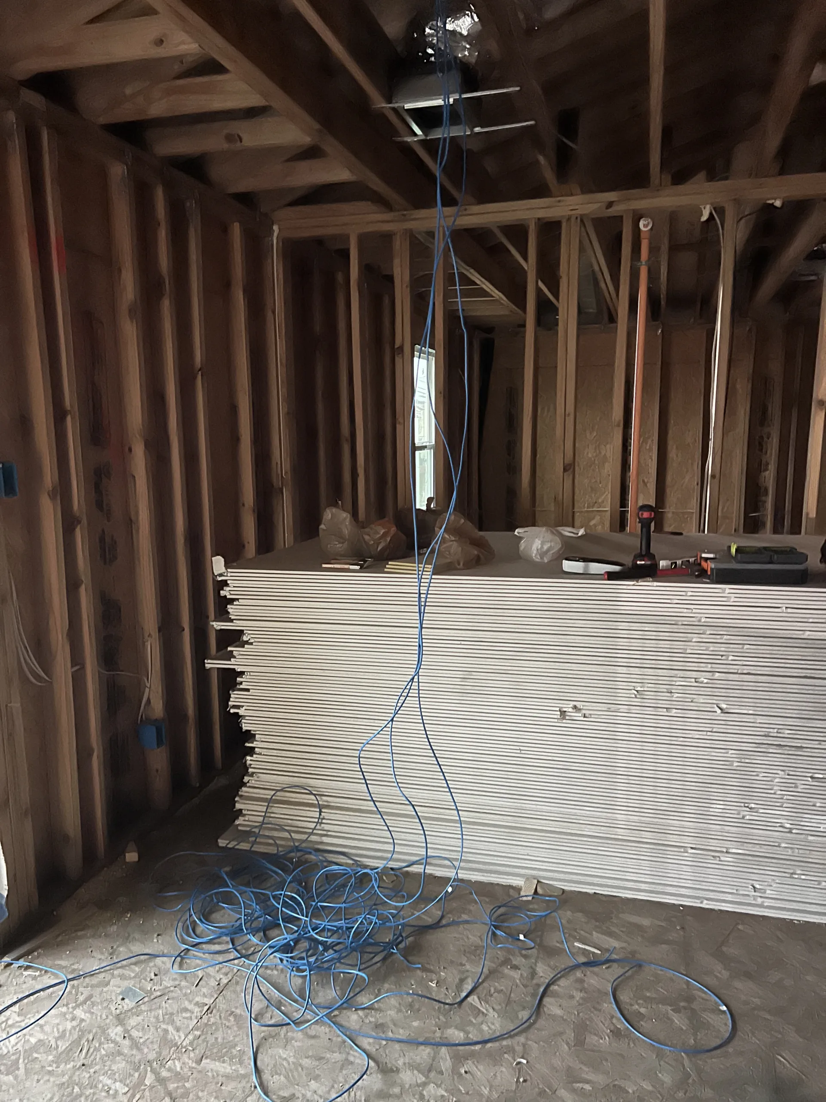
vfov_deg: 67.3
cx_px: 413
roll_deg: +0.8
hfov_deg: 53.1
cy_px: 551
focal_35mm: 26
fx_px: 827
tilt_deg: -8.9
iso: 1250
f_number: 1.5
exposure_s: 1/20
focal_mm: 5.7
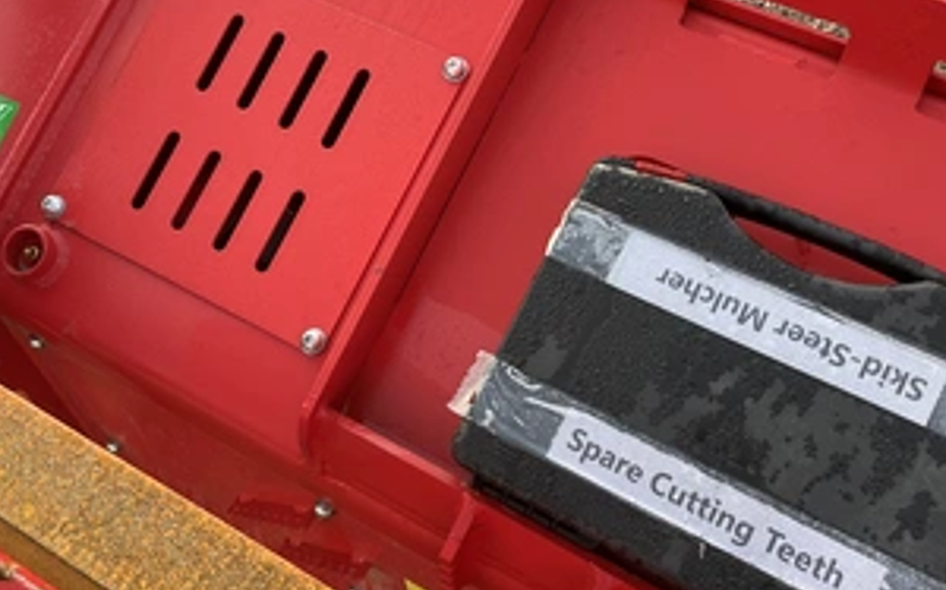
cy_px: 259
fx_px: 1056
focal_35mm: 41
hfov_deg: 48.2
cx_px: 498
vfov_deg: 31.2
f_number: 1.8
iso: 25
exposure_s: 1/277
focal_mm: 3
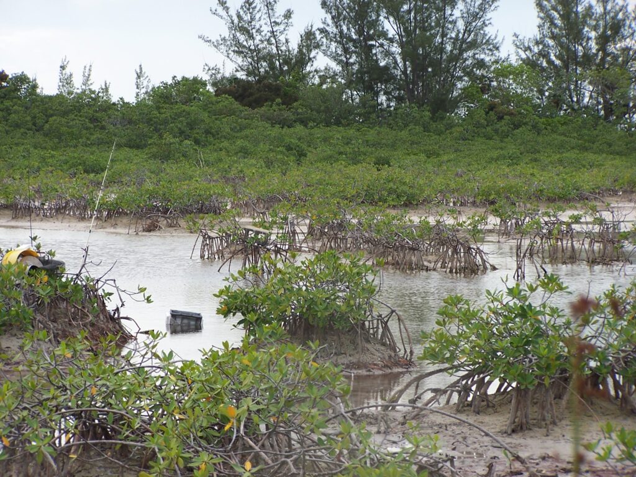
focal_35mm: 169
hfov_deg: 11.7
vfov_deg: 8.8
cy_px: 238
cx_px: 318
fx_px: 3105
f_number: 3.2
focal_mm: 28
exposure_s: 1/750
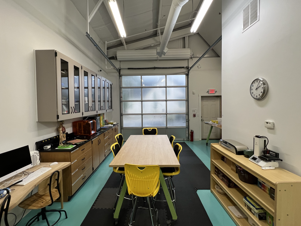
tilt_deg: -1.3
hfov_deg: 94.5
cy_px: 111
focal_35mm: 16
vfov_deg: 78.1
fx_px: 139
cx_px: 149
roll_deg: +1.8
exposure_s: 1/120
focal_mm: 1.57
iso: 160
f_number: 1.8
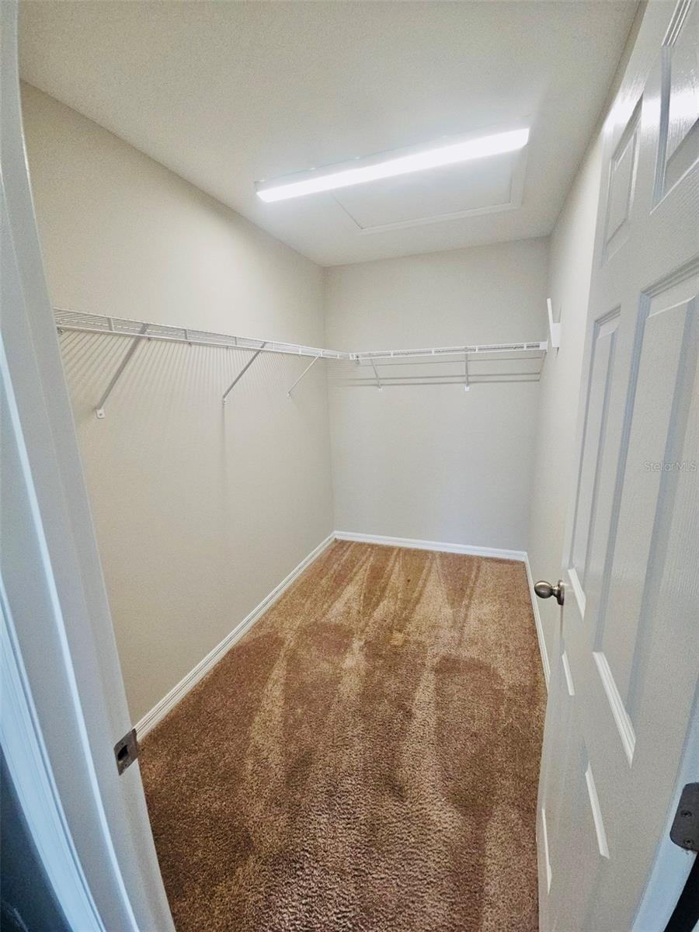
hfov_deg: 89.9
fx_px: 350
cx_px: 350
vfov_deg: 106.2
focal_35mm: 13
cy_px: 466
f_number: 2.2
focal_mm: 2.2
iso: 83
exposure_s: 1/60.2
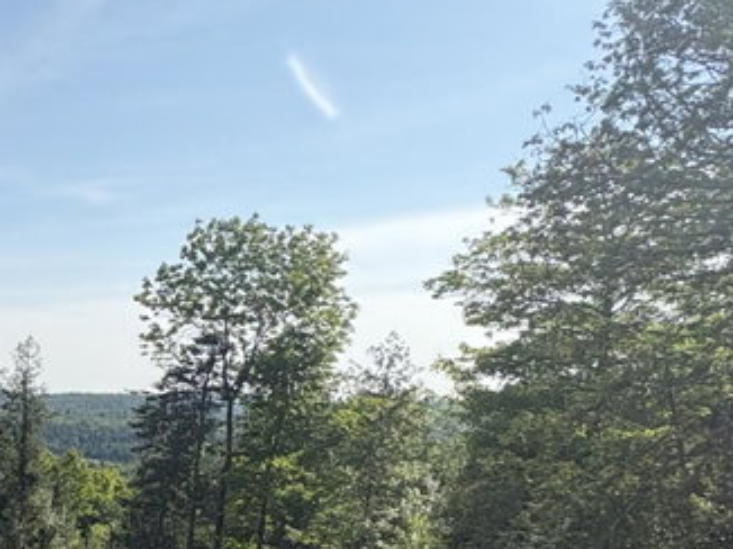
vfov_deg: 31.1
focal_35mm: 44
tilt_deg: -8.0
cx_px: -254
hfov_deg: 31.4
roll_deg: -0.7
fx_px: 931
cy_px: 511
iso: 50
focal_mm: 2.22
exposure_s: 1/1748
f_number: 2.2
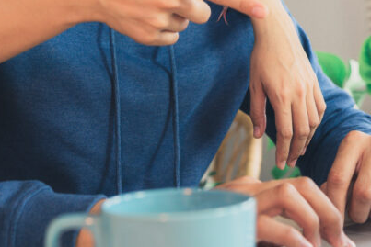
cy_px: -62
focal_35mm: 89
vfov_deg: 14.8
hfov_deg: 22.8
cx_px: 209
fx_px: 917
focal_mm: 35
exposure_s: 1/100
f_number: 3.5
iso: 1000
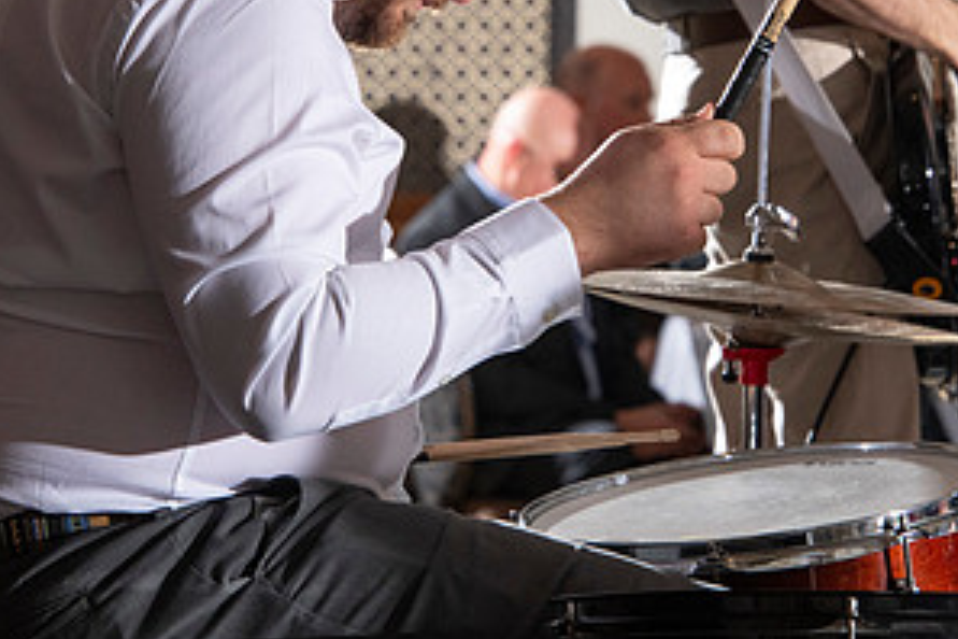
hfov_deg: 6.6
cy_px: 92
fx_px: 8302
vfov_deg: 4.4
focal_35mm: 312
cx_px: 532
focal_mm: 160
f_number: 9
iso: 800
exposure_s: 1/160
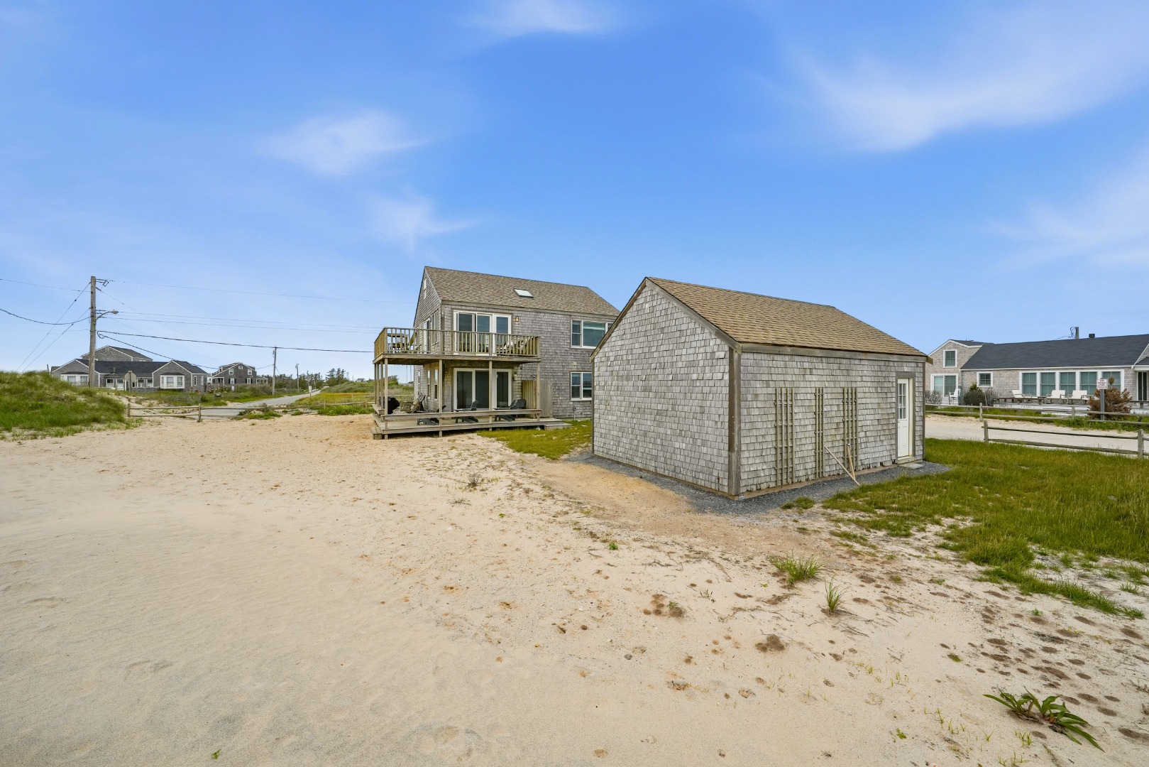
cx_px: 574
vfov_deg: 85.4
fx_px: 415
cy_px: 384
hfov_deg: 108.3
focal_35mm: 13
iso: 250
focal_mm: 13
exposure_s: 1/500
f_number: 11
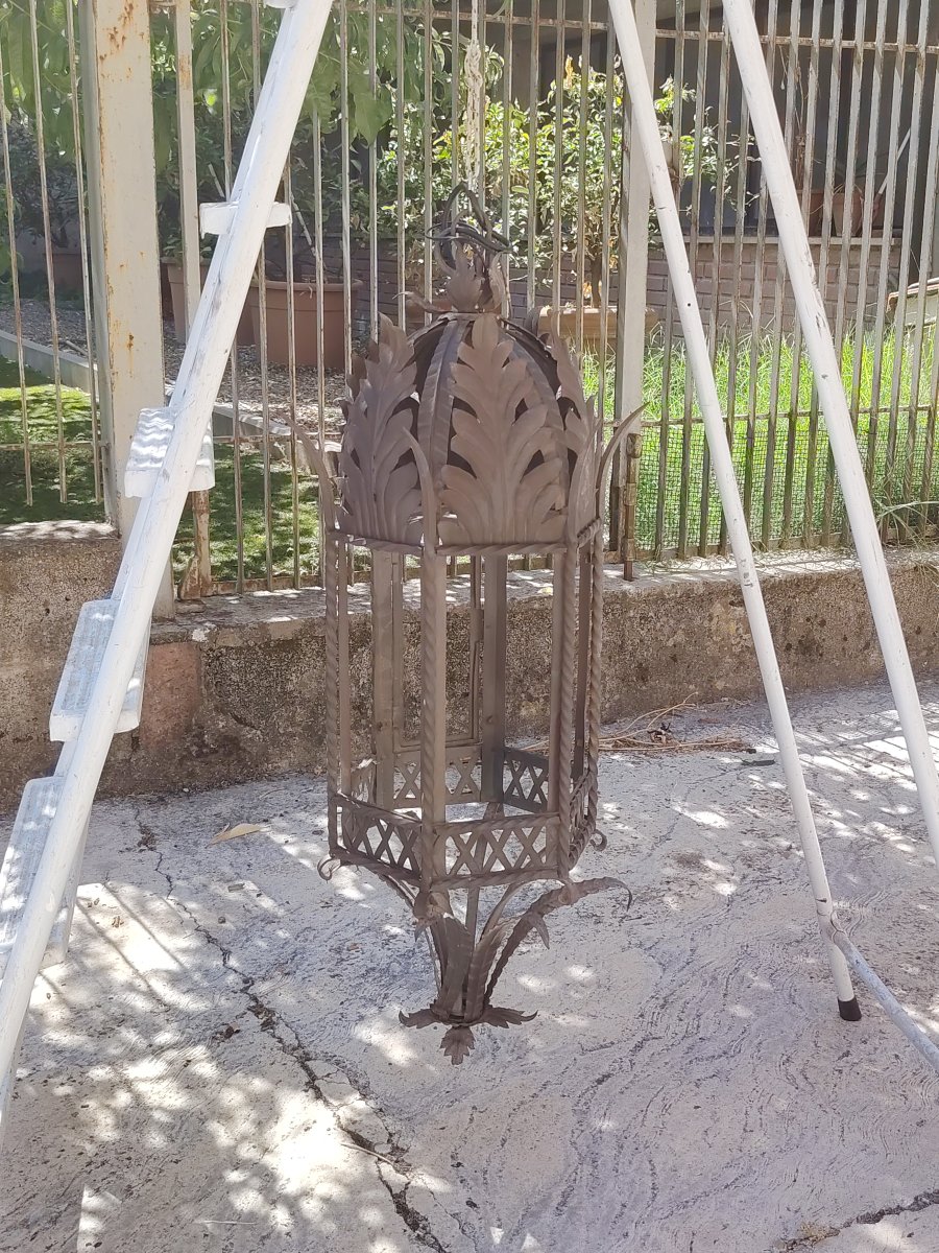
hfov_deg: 33.6
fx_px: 1555
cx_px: 470
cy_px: 626
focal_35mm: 43
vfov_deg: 43.9
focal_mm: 5.25
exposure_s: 1/344
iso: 100
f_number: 1.75
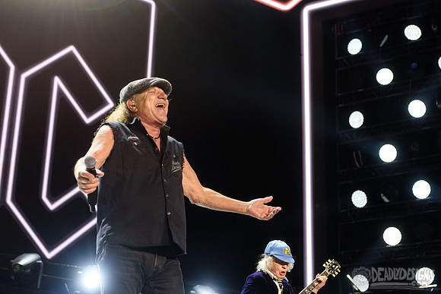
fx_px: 977
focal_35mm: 80
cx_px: 248
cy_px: 127
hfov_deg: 25.4
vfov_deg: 17.1
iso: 2500
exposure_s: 1/500
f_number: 4
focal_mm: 70
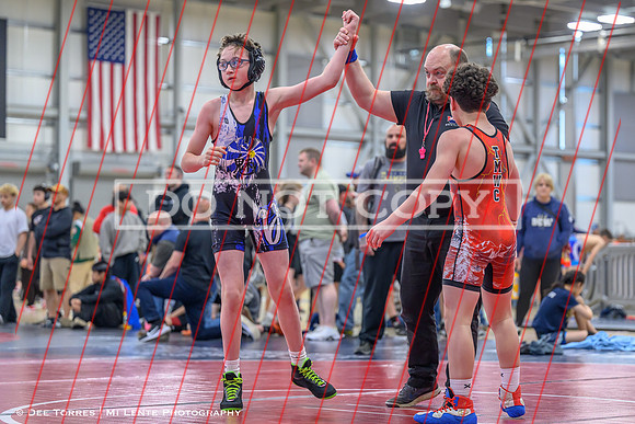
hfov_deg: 20.3
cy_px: 202
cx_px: 384
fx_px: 1772
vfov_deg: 13.6
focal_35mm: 100
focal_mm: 83
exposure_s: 1/640
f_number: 2.8
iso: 2000
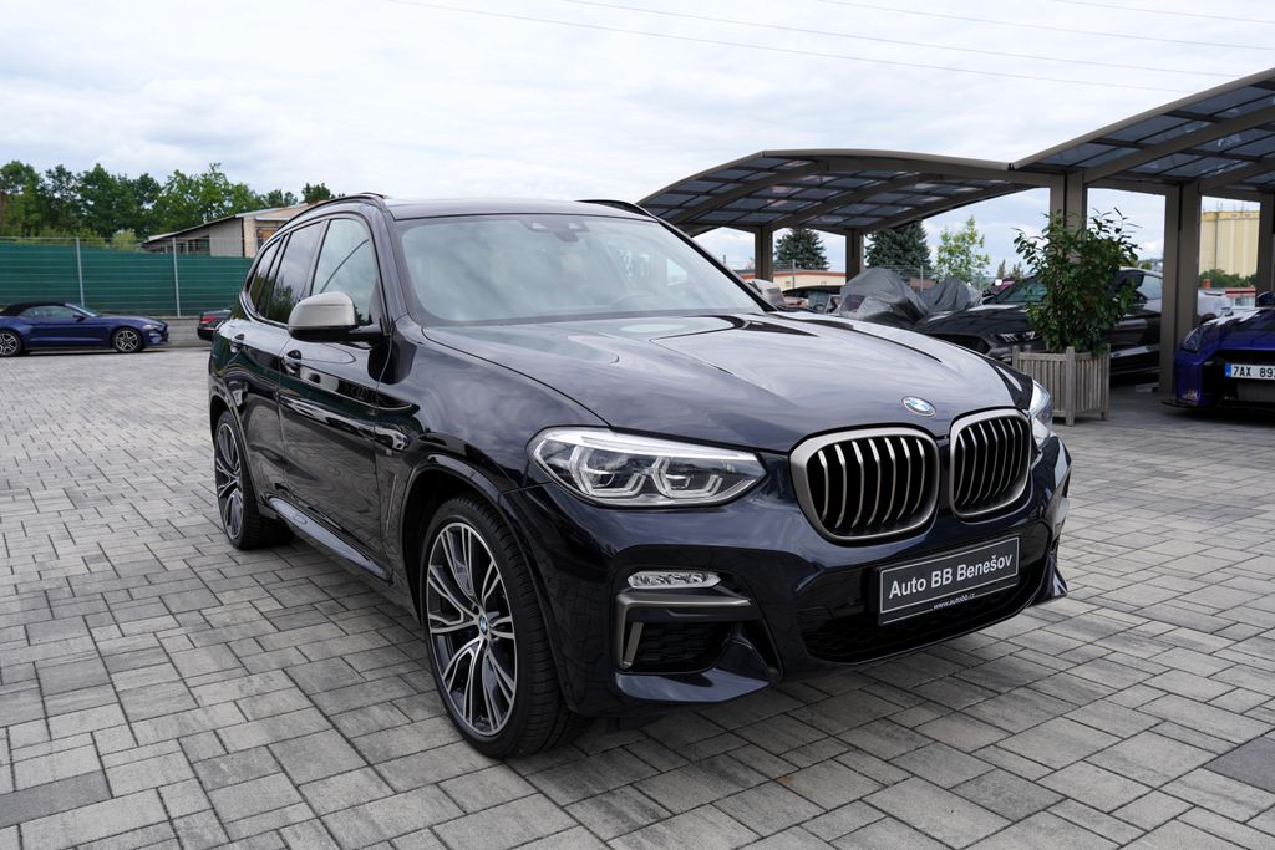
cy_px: 425
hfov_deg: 63.7
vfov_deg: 45.0
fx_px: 1027
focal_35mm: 29
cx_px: 638
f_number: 7.1
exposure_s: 1/200
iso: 100
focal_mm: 29
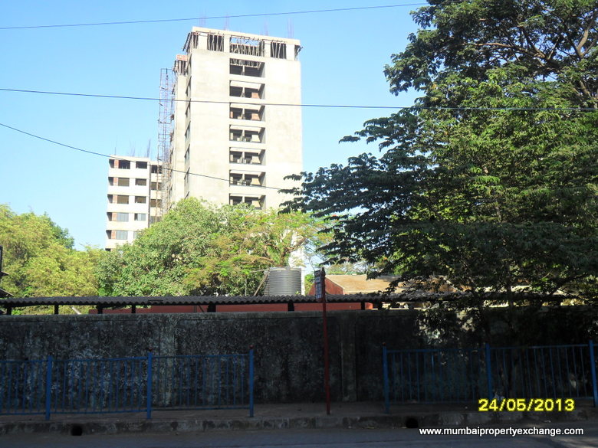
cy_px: 224
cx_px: 299
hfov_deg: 50.1
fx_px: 639
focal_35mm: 37
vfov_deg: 38.7
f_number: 4
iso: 100
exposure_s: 1/350
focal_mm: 6.6
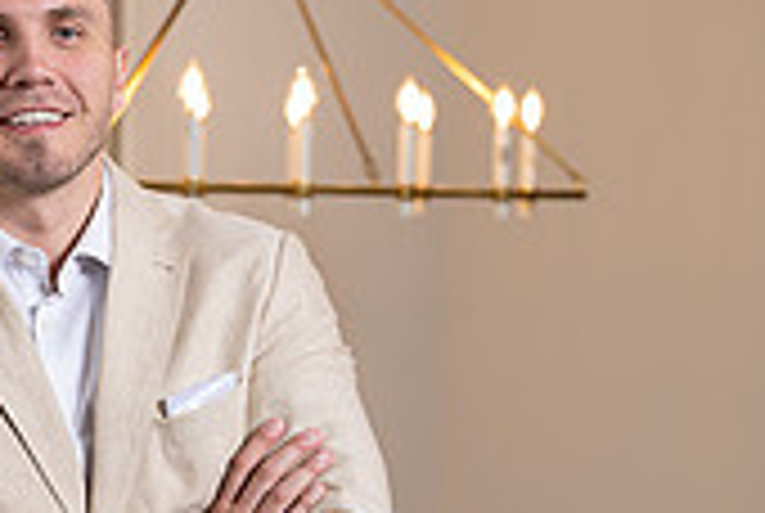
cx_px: 140
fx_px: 2810
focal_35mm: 132
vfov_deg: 10.3
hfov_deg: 15.4
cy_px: 576
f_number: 2.8
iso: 100
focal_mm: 50
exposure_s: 1/160
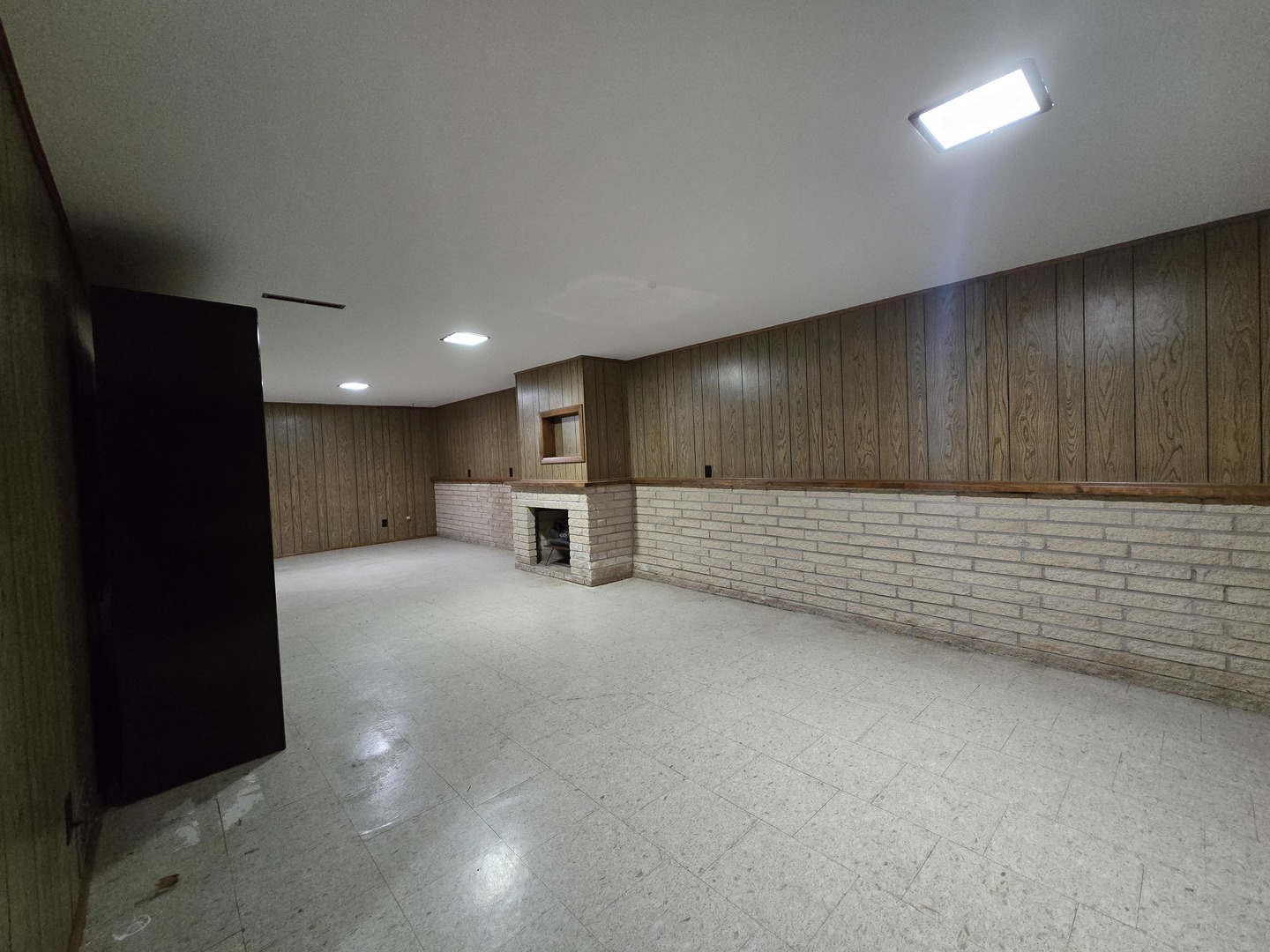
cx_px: 635
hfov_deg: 106.2
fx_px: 477
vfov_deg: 89.9
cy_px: 476
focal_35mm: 13
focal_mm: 2.2
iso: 1000
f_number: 2.2
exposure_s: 1/60
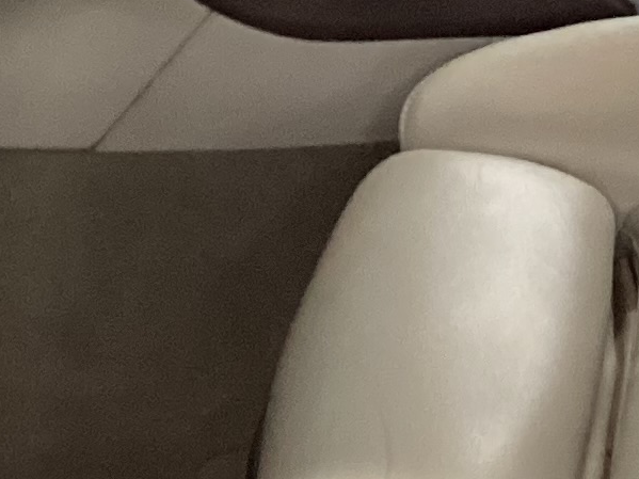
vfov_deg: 8.7
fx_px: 3119
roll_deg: -0.1
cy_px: -84
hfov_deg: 11.7
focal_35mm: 169
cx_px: 466
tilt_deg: -25.7
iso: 400
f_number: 2.4
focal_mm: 3.3
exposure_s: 1/33
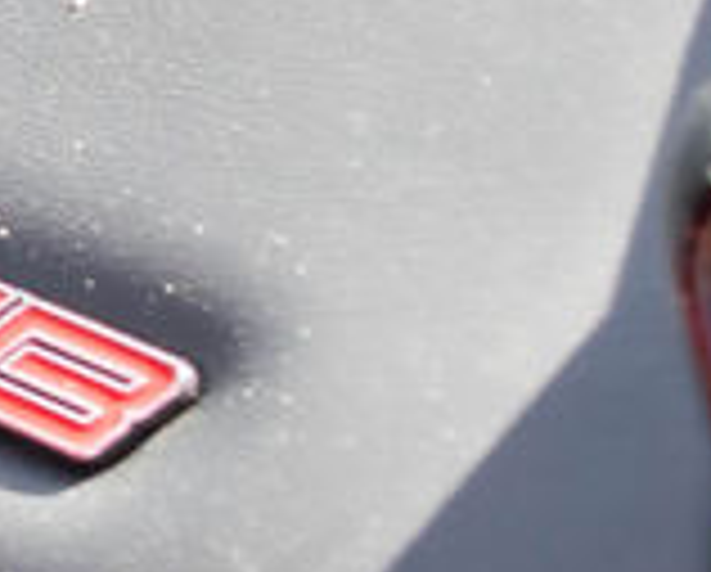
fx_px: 5186
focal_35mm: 246
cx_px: -1094
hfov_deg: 7.3
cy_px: -61
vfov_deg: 6.3
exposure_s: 1/200
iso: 400
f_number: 7.1
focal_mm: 27
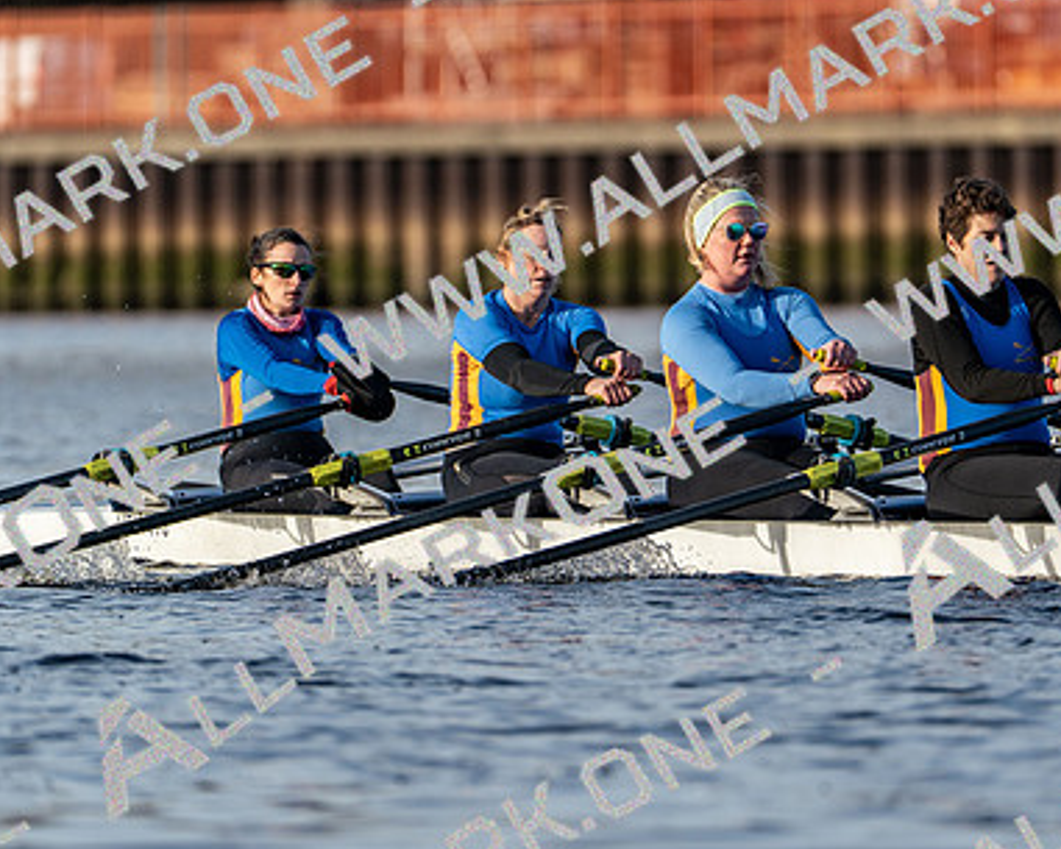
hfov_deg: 3.1
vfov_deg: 2.5
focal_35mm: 625
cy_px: 388
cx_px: 663
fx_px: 19631
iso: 640
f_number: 6.3
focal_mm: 437
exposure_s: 1/2000
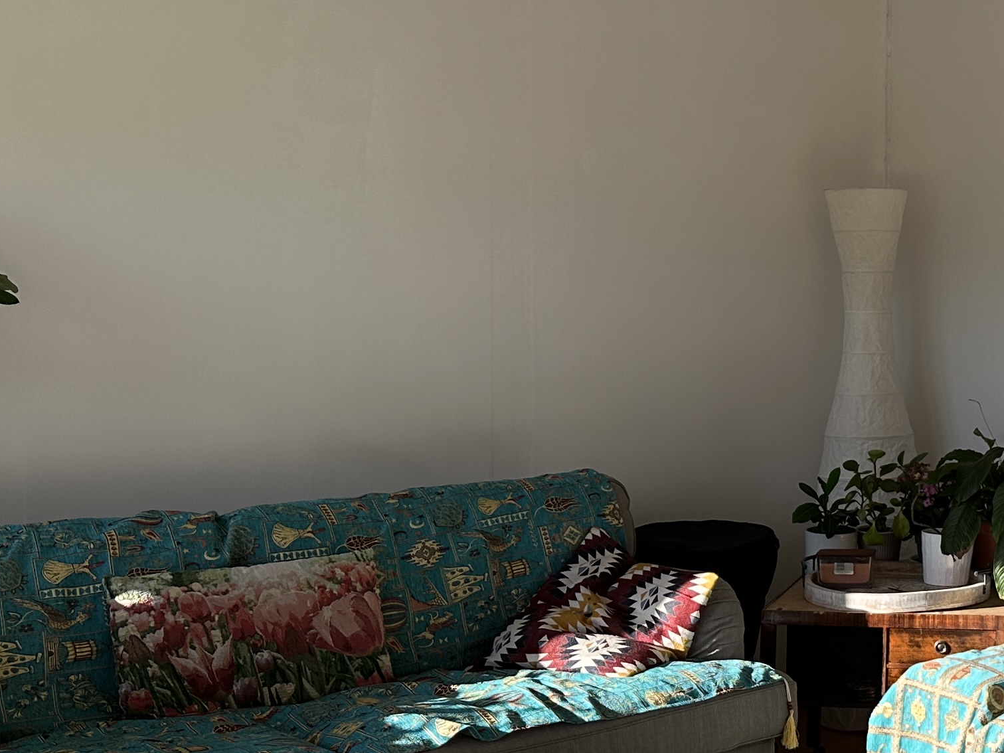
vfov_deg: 22.9
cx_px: 1116
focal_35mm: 64
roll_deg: -1.8
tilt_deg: -3.8
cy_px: 345
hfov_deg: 27.6
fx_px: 1856
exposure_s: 1/829
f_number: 1.78
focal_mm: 6.86
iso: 80
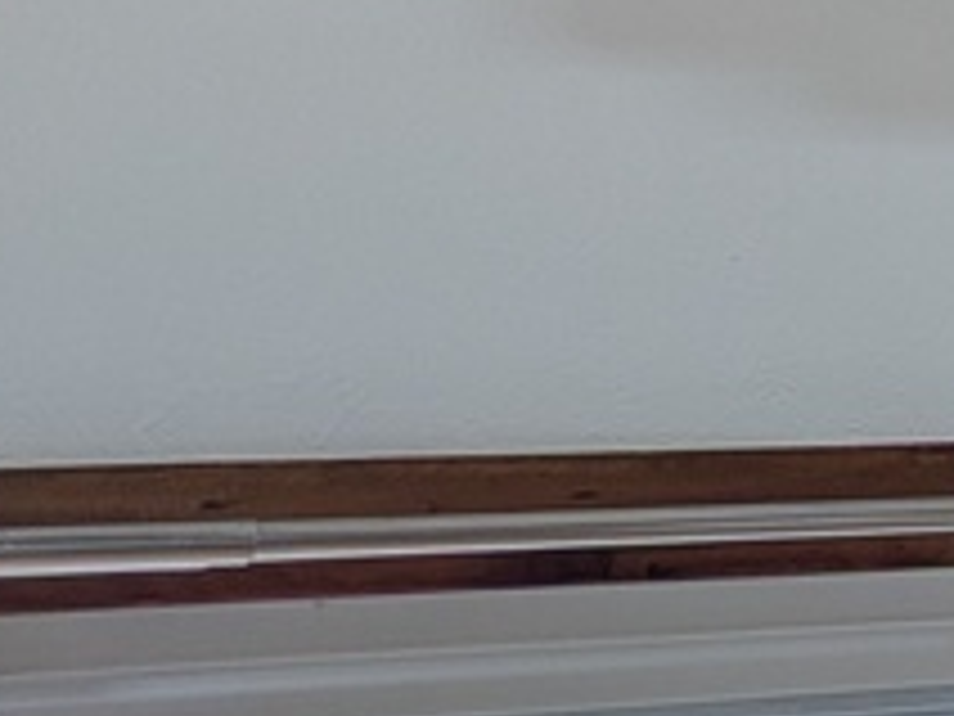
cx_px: 2020
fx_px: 3114
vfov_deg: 12.0
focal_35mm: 113
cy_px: -594
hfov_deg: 14.1
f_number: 1.89
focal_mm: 5.43
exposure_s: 1/120
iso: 63
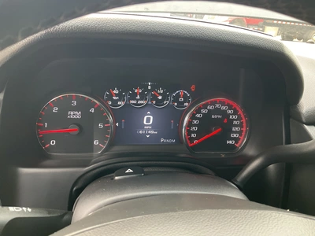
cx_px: 158
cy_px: 118
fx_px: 264
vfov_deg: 48.2
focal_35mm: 29
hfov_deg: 61.7
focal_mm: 3
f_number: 1.8
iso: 64
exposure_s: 1/83
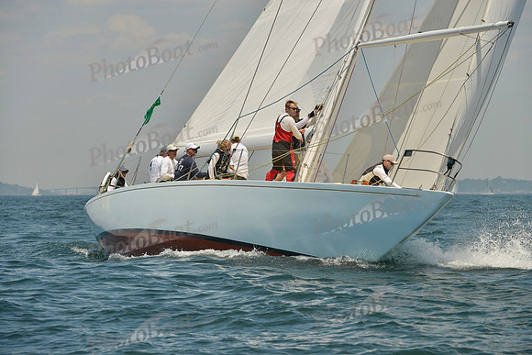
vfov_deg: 6.2
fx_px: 3252
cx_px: 266
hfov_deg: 9.4
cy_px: 178
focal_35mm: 220
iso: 280
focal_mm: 220
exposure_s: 1/1250
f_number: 8
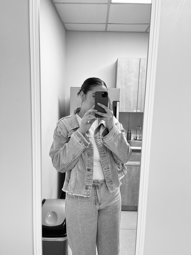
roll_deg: -1.7
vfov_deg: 67.3
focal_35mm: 26
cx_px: 96
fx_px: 191
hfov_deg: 53.1
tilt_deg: -8.0
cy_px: 128
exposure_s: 1/60
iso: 80
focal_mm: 5.1
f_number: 1.6
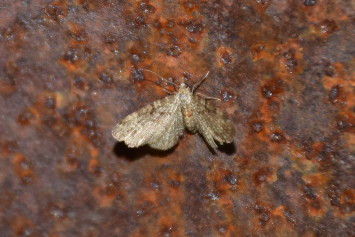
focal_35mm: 210
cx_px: 178
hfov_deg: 9.8
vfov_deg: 6.5
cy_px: 118
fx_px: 2070
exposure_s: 1/60
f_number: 7.1
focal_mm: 140
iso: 320
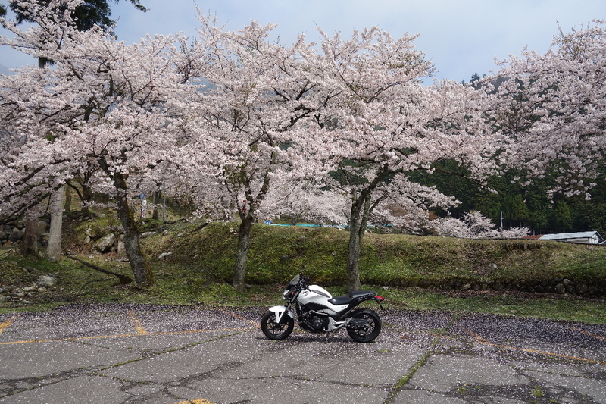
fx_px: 471
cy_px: 202
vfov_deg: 46.4
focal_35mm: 28
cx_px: 303
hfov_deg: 65.5
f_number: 5.6
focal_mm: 10.4
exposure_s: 1/500
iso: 125
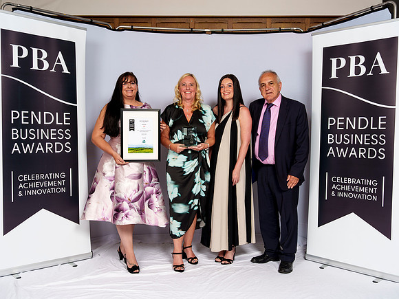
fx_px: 402
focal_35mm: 35
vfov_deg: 40.8
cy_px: 149
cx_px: 199
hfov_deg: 52.8
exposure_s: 1/125
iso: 100
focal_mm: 32
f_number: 8
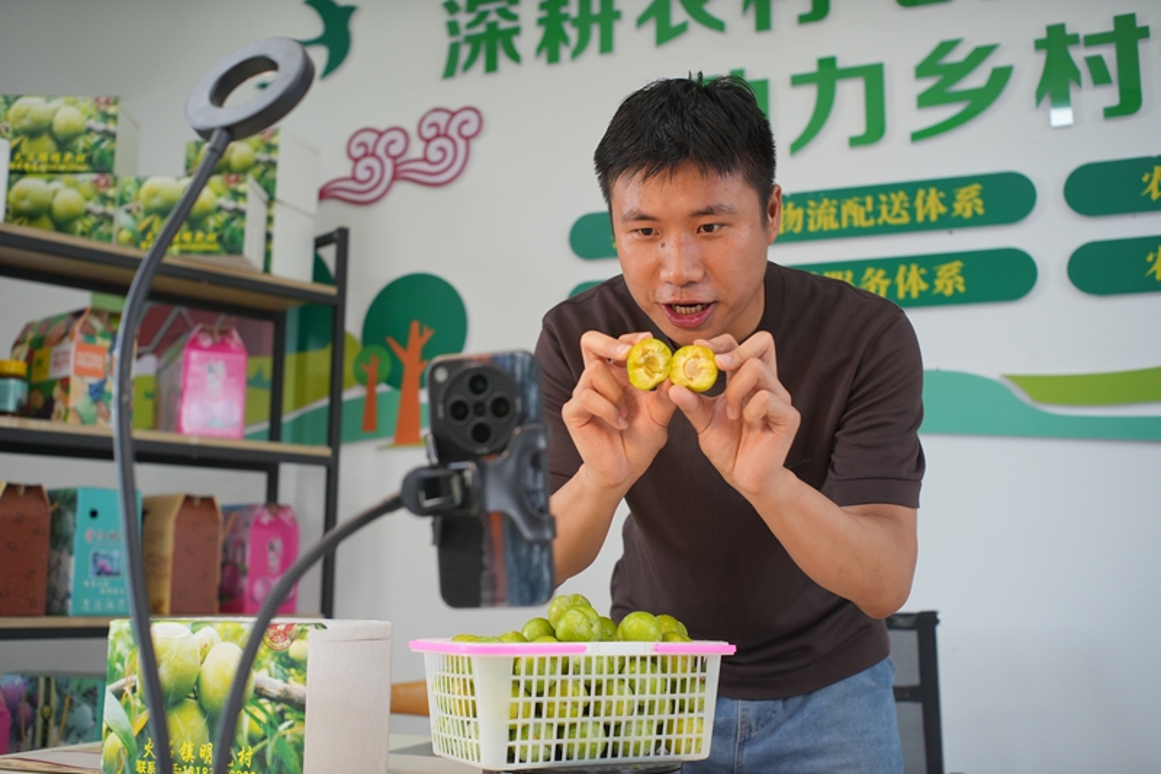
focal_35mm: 40
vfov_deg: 33.4
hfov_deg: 48.5
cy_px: 387
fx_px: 1290
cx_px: 580
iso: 1000
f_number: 4
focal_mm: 40
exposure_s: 1/125
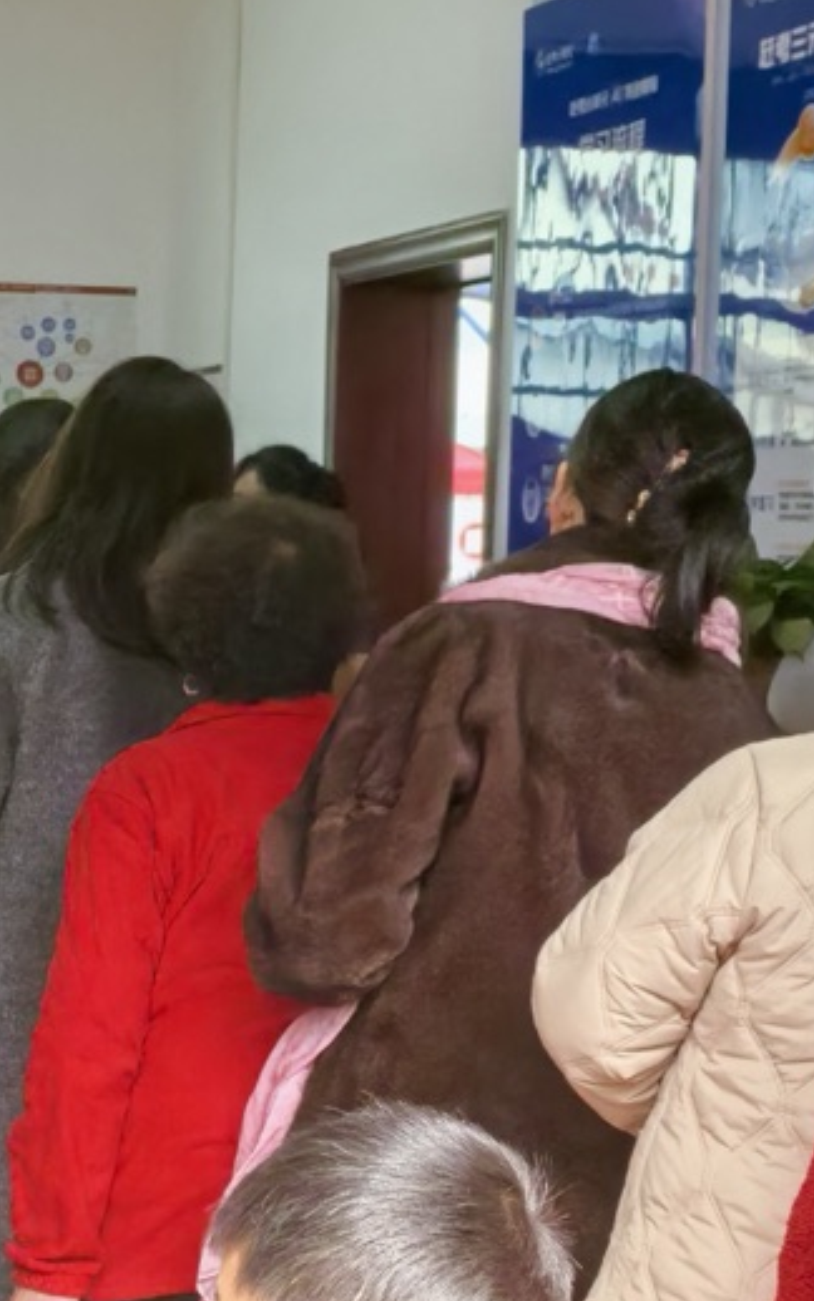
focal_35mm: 86
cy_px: 731
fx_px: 3051
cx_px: 80
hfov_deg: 15.0
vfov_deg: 24.1
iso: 50
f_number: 2
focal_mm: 5.75
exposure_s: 1/1166
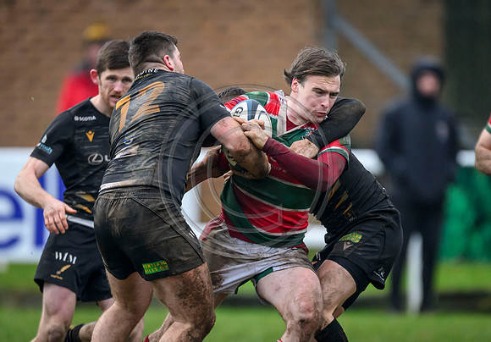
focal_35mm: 851
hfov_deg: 2.4
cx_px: 230
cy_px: 215
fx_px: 11768
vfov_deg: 1.7
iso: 3200
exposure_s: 1/1600
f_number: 4
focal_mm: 560
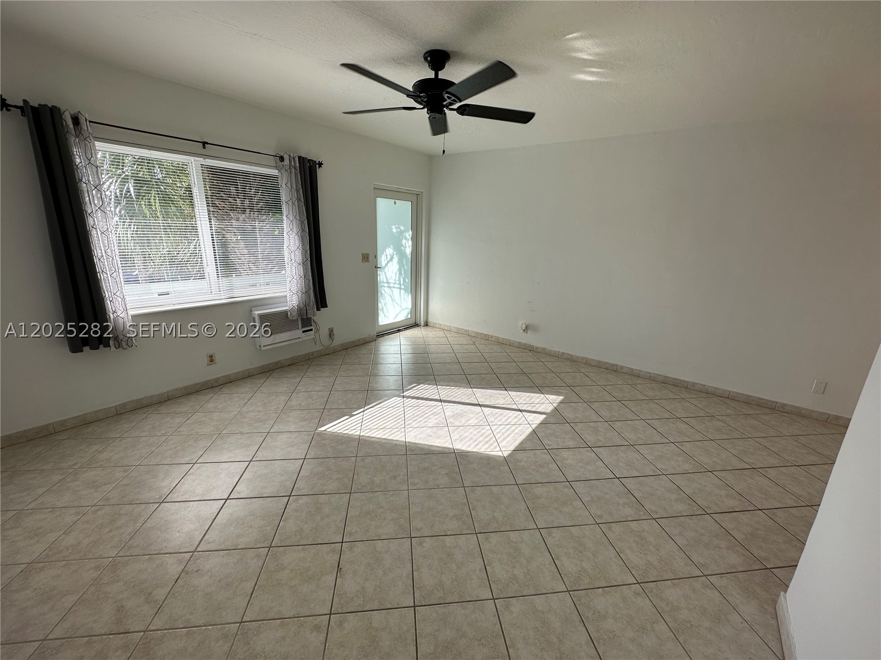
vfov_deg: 85.7
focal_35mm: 14
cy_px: 330
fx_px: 356
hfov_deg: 102.1
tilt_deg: -16.0
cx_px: 440
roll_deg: -2.2
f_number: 2.2
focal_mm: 2.22
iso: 40
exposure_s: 1/290
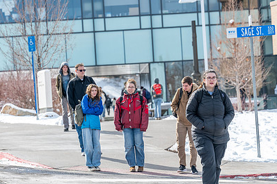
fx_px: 1346
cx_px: 127
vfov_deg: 7.8
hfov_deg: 11.7
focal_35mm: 175
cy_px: 104
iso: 100
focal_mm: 120
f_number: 4.5
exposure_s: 1/800
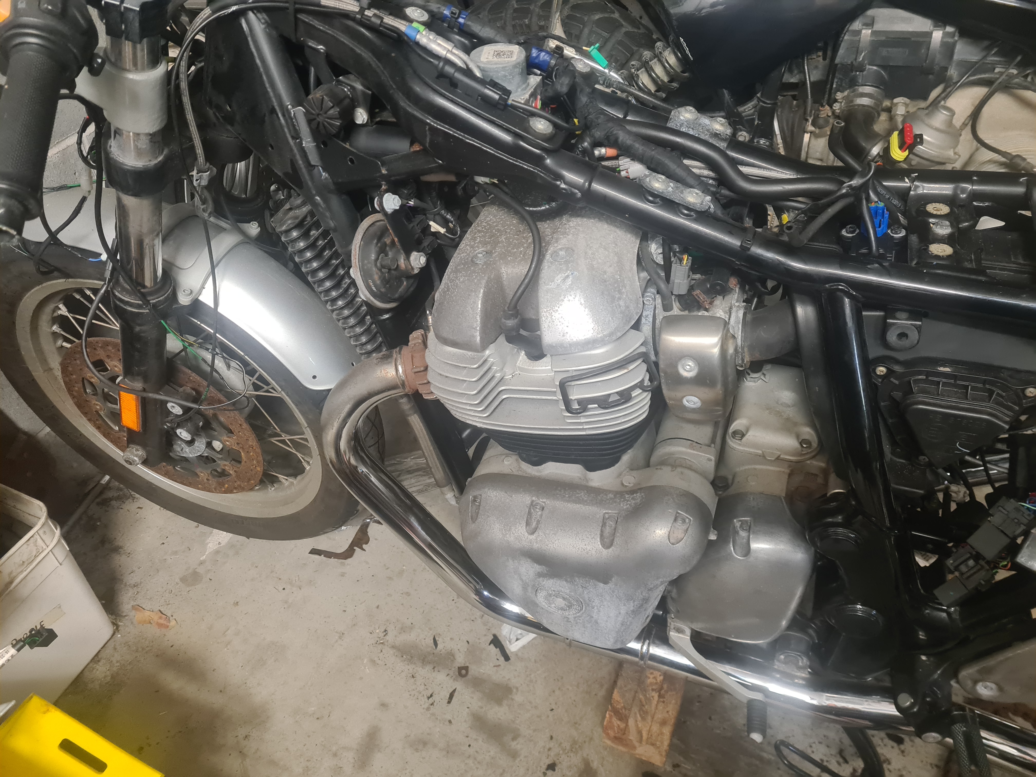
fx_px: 778
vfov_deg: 53.1
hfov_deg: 67.3
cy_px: 388
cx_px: 518
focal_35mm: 26
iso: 800
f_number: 1.8
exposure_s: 1/50
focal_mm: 5.4
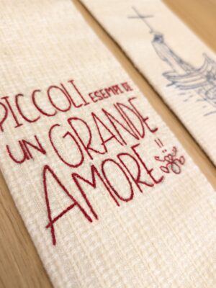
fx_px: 200
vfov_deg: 71.6
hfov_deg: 56.8
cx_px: 108
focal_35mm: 24
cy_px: 144
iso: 74
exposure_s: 1/80.2
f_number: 1.68
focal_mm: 6.9
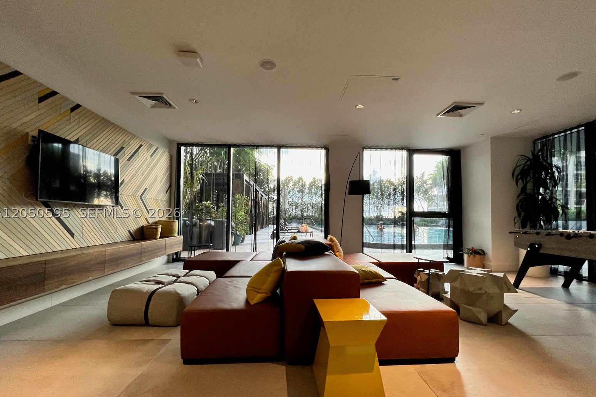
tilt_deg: +3.0
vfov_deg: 81.1
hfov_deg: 104.3
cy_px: 213
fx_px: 232
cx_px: 299
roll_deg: -0.8
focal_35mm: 14
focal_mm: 1.57
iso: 250
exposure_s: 1/60
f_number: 1.8
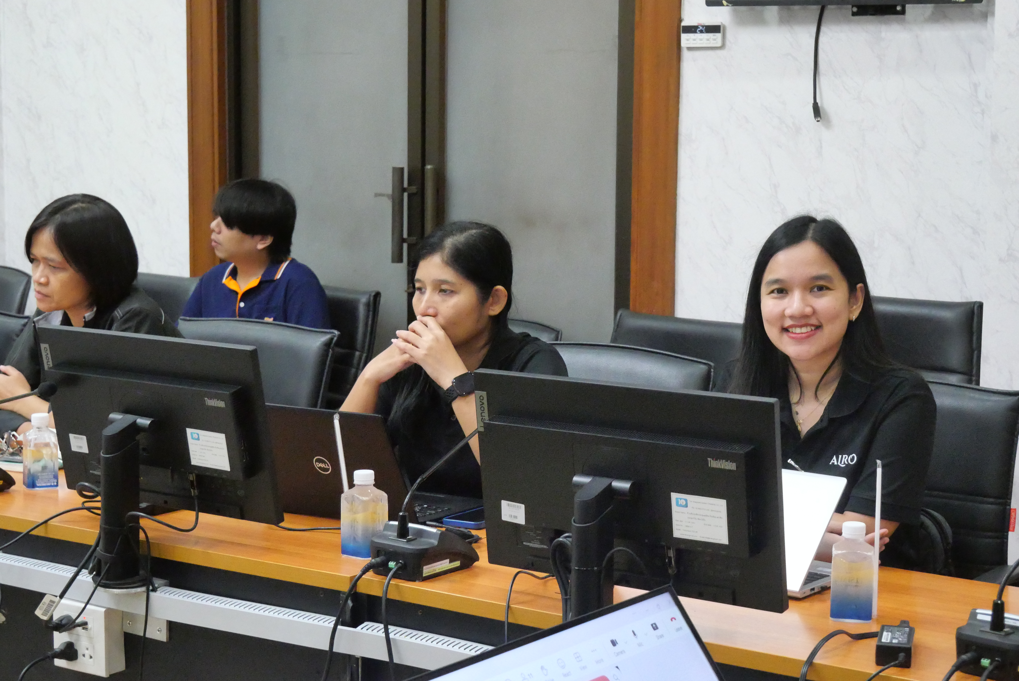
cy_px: 340
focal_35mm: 68
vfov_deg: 20.0
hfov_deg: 29.6
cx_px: 510
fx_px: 1926
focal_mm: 33
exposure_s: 1/80
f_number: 5.6
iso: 6400
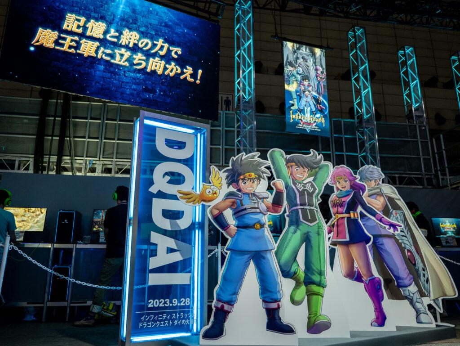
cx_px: 230
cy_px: 173
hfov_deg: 61.2
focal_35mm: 29
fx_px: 389
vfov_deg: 47.9
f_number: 4
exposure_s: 1/100
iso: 1000
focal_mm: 25
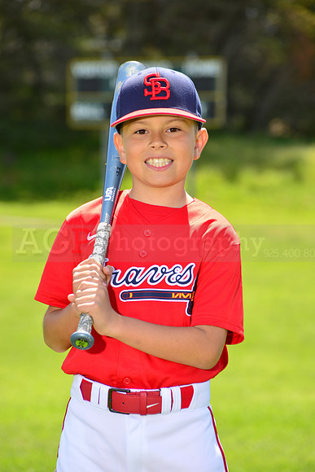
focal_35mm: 185
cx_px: 158
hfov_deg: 7.4
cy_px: 236
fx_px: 2426
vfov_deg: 11.1
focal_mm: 185
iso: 200
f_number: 8
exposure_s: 1/250
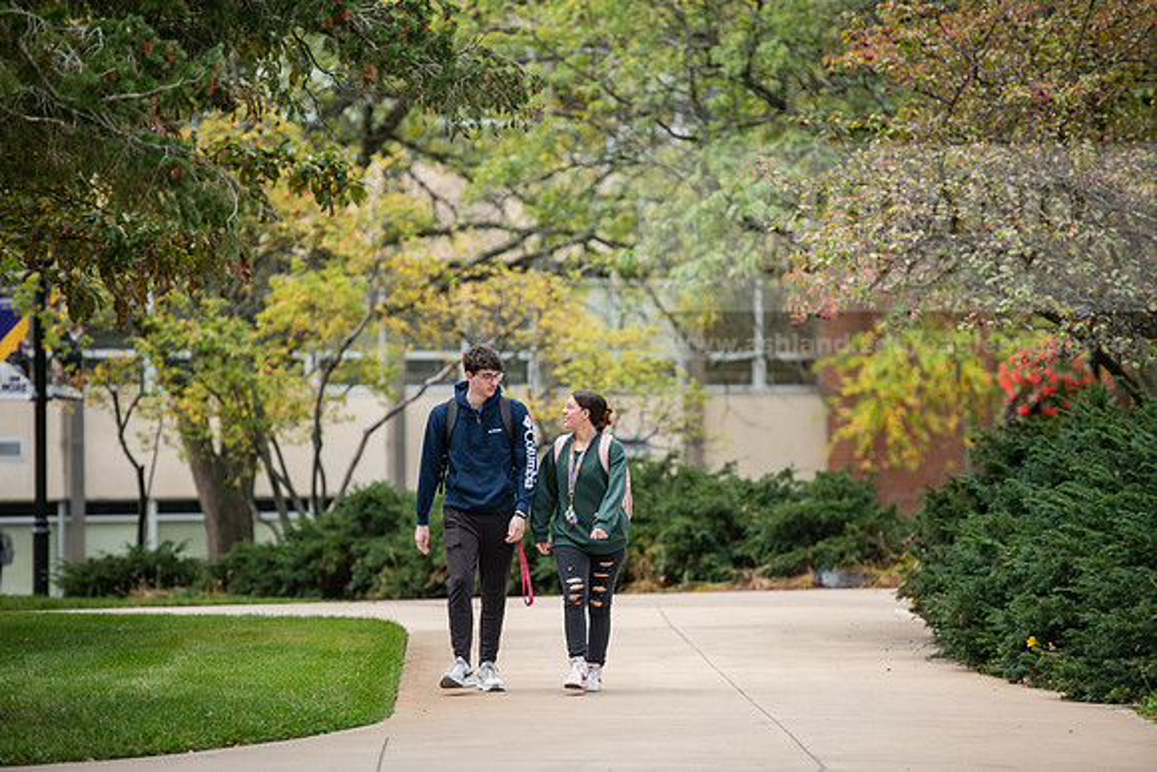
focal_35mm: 190
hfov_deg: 10.8
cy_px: 386
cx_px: 578
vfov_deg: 7.2
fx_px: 6108
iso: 320
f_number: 3.2
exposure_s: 1/400
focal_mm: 190
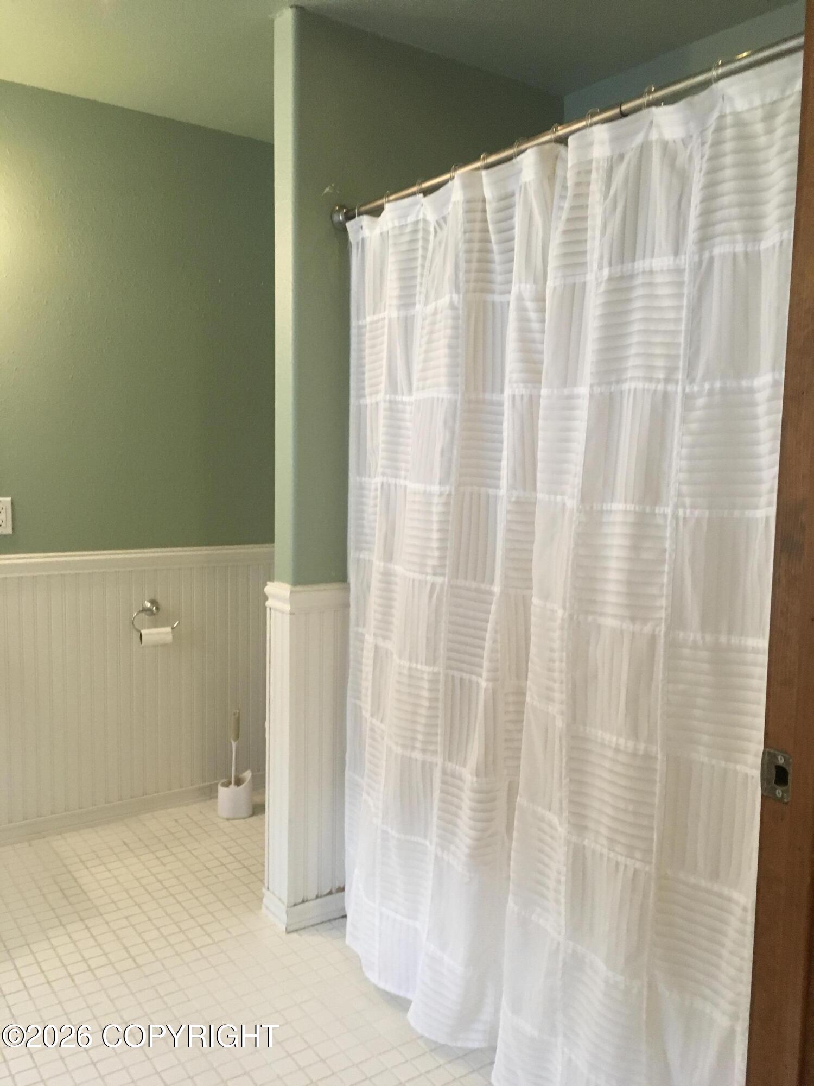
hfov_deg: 48.2
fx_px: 909
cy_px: 543
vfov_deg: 61.7
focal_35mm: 29
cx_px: 407
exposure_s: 1/30
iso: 125
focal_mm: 4.15
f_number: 2.2
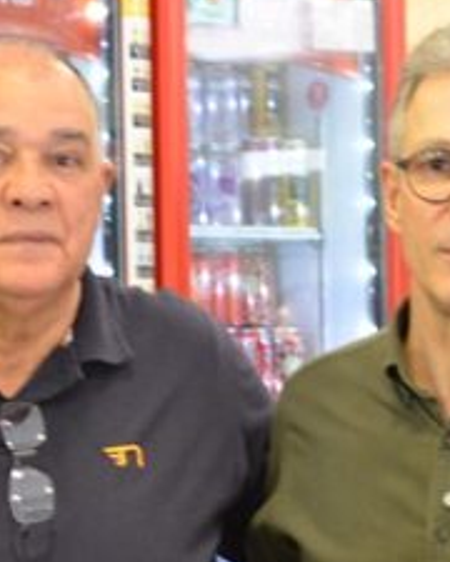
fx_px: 2790
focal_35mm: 168
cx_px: 198
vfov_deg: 11.5
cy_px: 477
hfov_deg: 9.2
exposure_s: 1/40
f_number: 3.2
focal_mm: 35
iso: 800
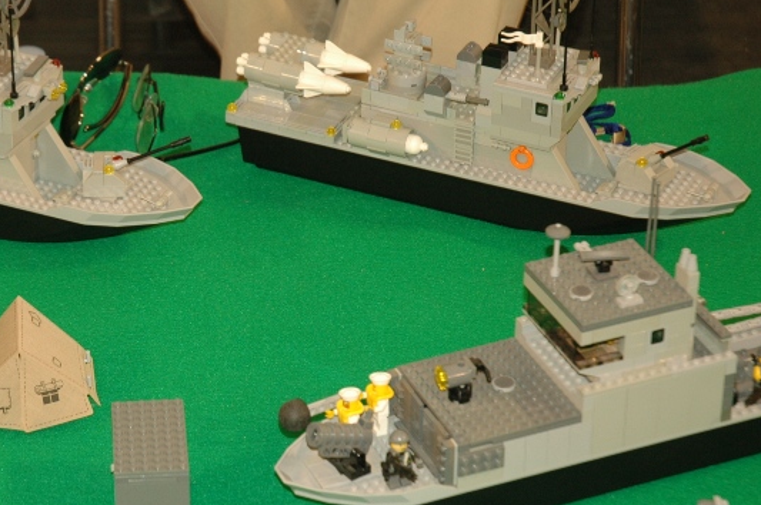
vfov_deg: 10.9
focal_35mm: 126
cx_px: 237
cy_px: 265
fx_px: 2660
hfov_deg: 16.2
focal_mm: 56
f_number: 4.5
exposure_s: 1/60
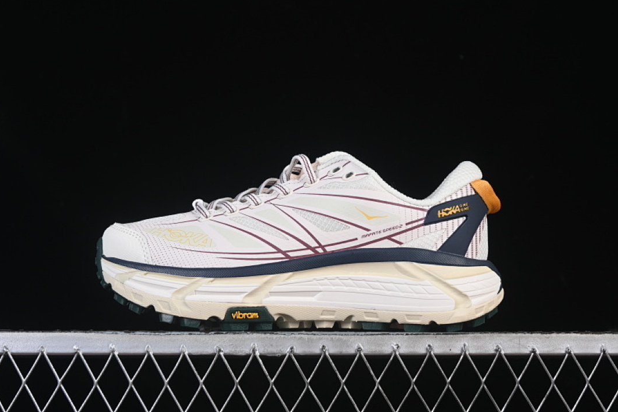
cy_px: 205
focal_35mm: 76
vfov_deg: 18.0
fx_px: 1305
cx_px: 306
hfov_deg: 26.6
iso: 160
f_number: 8
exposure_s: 1/80
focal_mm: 50
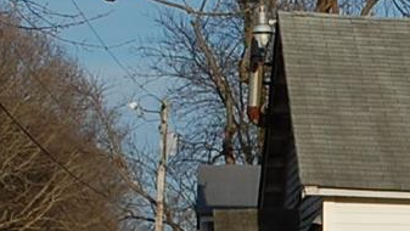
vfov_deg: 4.5
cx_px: 556
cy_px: 269
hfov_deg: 8.0
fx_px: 2904
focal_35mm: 267
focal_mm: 28
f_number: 10
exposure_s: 1/400
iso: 200
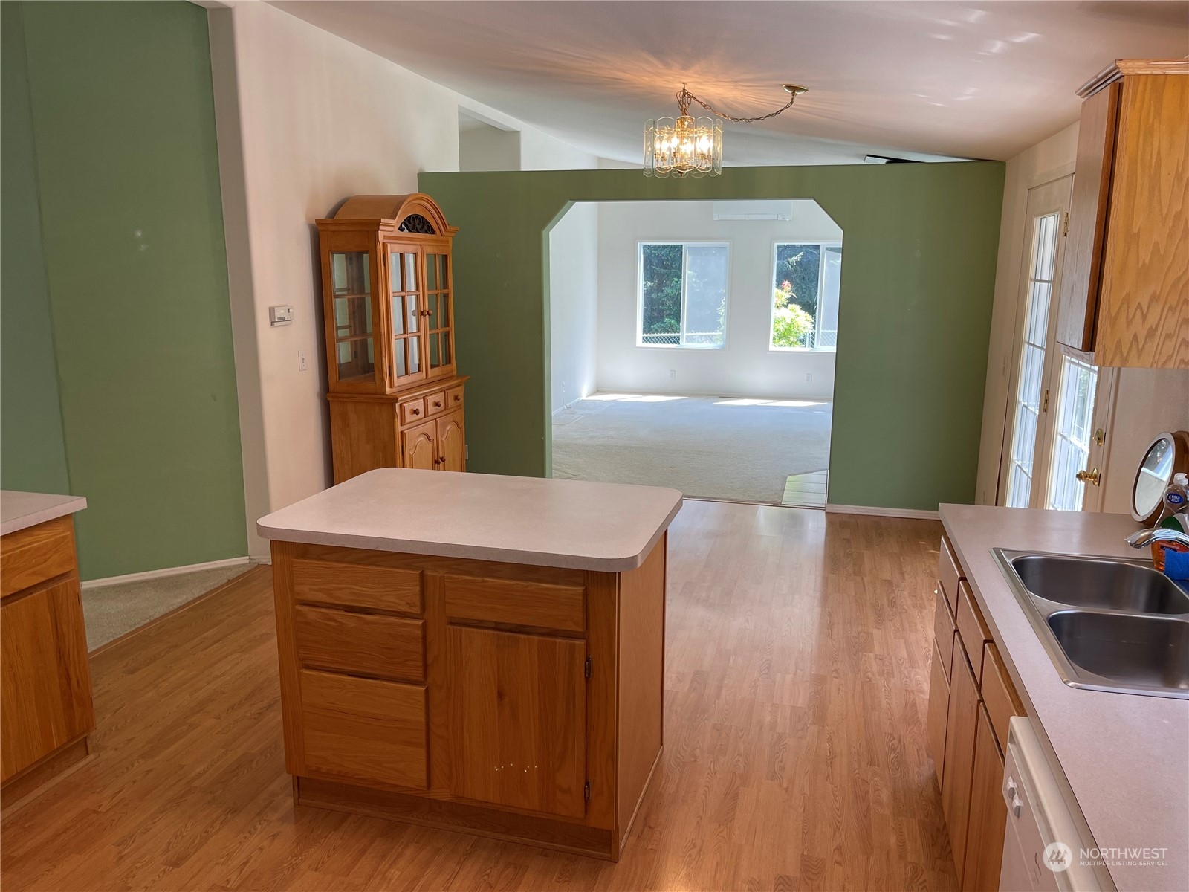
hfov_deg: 67.3
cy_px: 446
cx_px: 594
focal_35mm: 26
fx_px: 893
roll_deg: -0.4
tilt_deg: -11.9
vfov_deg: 53.1
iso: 64
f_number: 1.6
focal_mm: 5.1
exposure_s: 1/120
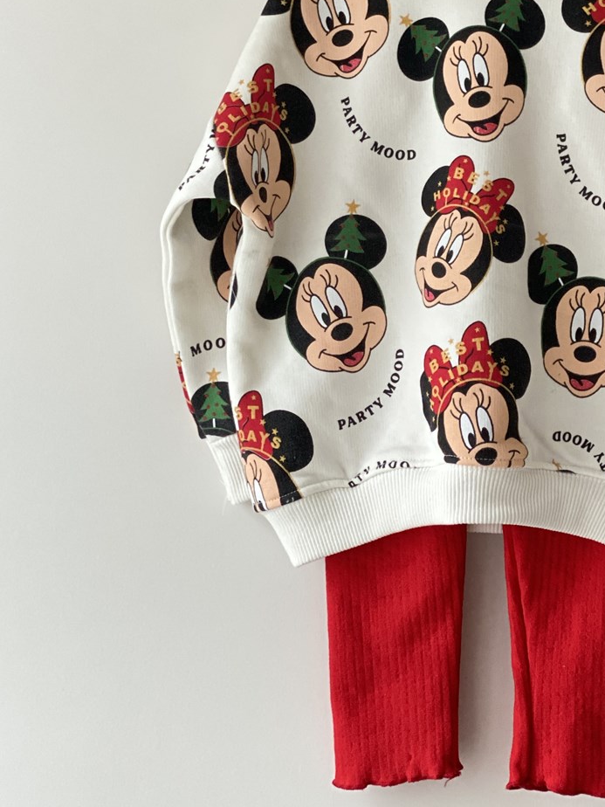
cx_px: 496
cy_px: 185
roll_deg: -1.4
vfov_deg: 21.6
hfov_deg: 16.3
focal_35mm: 90
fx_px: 2097
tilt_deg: +4.6
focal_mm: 6
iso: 250
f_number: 2
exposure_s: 1/87
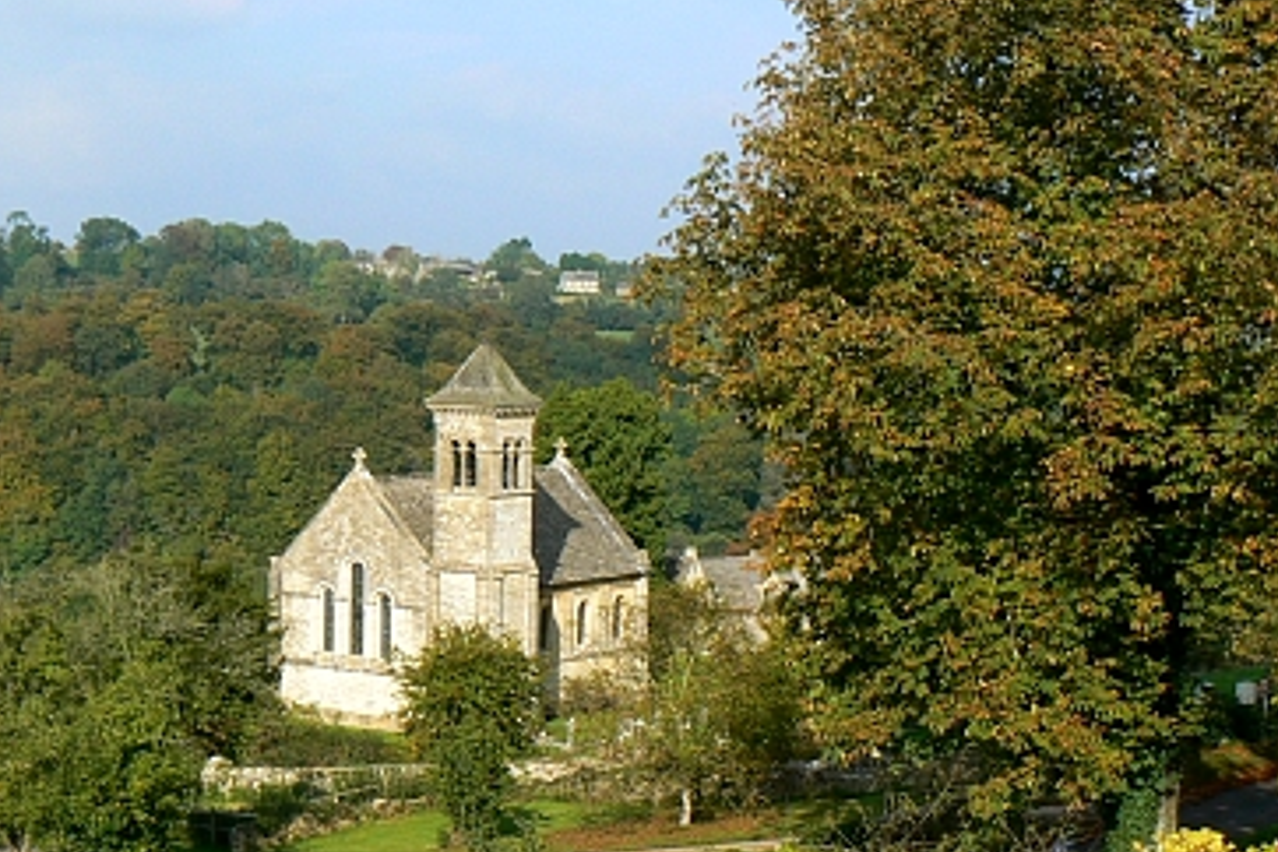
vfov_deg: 20.6
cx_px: 299
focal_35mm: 66
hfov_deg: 30.0
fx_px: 2343
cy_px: 507
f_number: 6.3
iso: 80
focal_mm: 6
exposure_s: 1/400
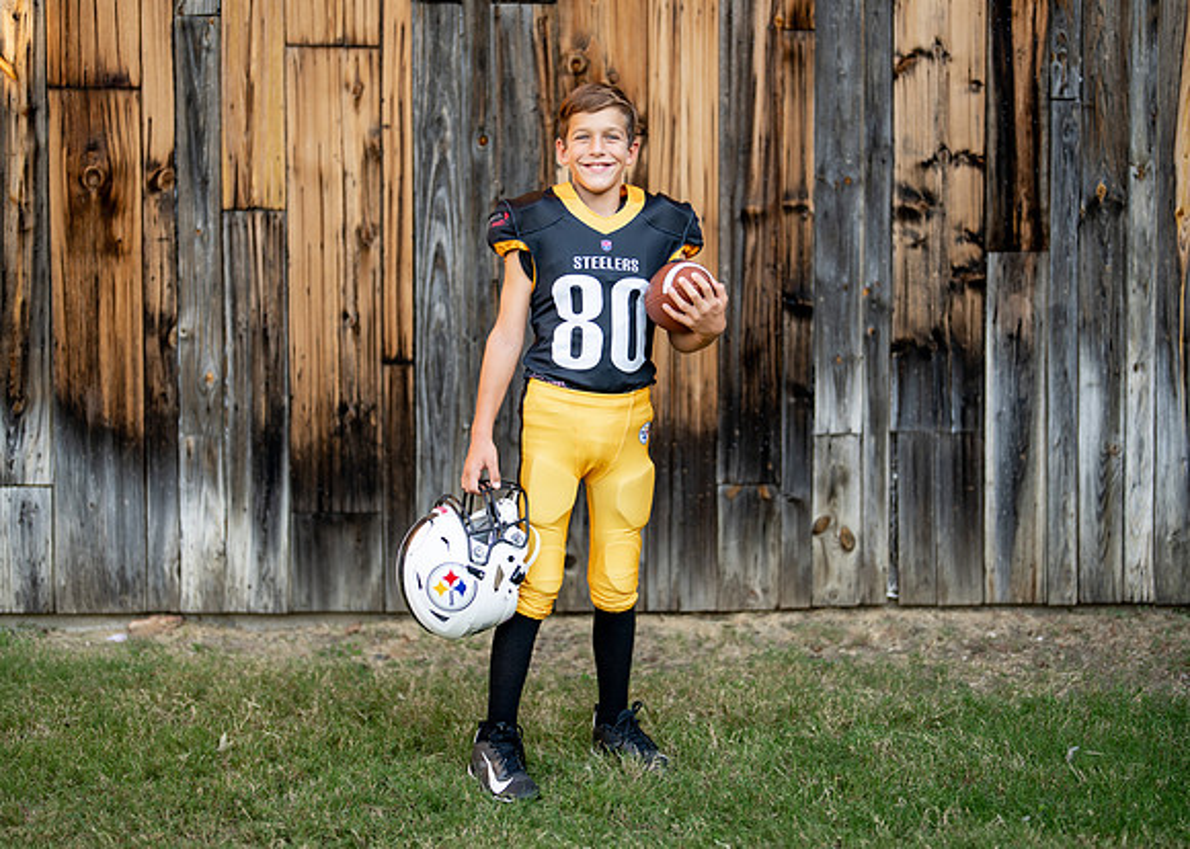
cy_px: 415
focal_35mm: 55
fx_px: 1850
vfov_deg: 25.9
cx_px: 625
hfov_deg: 35.6
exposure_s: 1/1600
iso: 100
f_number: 1.2
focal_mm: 50
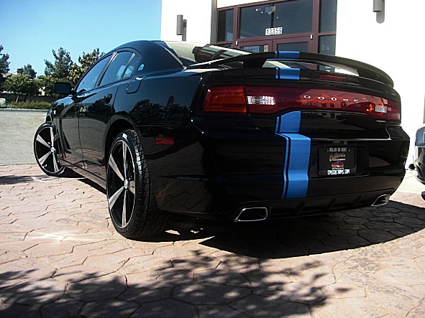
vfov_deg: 36.8
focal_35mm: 39
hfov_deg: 47.9
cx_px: 217
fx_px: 479
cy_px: 158
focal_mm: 6.3
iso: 50
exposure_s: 1/400
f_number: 2.8
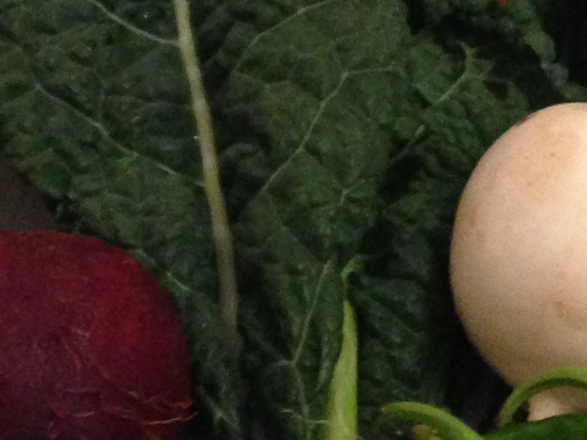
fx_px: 2544
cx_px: 779
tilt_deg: -47.5
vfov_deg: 9.9
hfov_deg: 12.7
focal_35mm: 150
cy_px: 156
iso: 320
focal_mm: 4.12
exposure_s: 1/20
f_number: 2.4
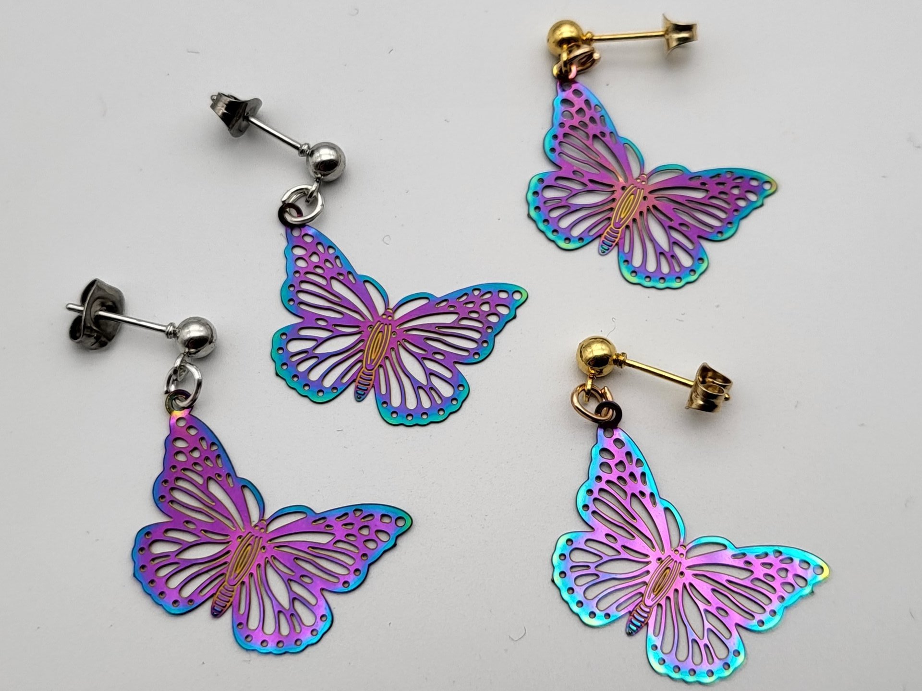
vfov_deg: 56.8
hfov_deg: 71.6
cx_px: 461
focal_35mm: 24
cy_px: 346
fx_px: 639
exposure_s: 1/164
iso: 40
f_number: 1.8
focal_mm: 5
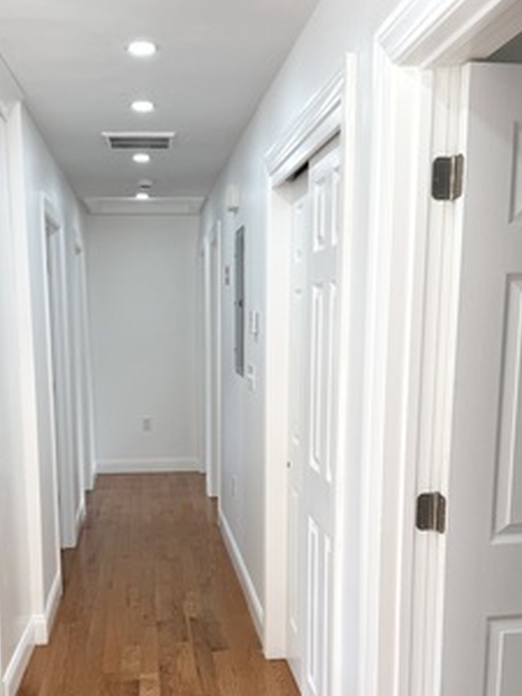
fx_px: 804
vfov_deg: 46.1
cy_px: 464
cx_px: 201
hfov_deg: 35.8
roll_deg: +0.7
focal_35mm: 40
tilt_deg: -8.5
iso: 64
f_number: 1.78
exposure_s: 1/181
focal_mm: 6.76
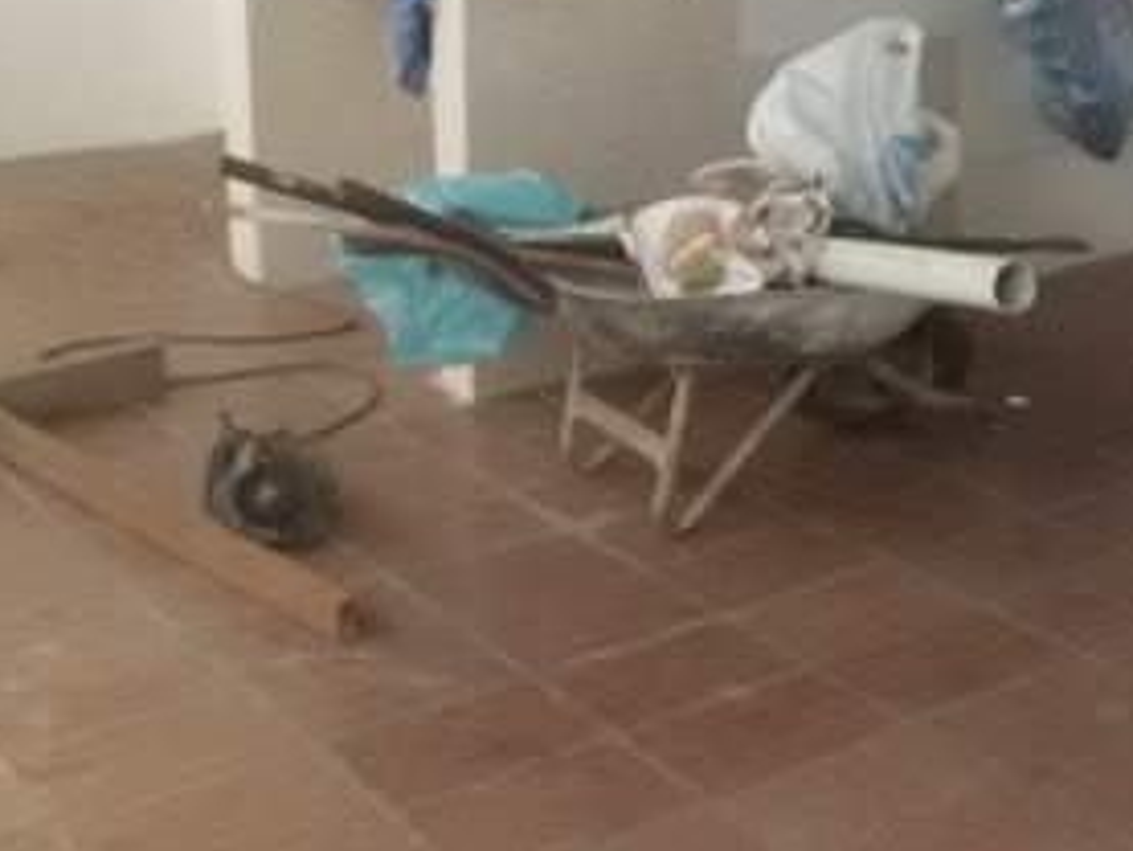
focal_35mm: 60
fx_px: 1965
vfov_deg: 24.1
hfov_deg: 30.7
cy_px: 200
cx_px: 1031
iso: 400
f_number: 2.8
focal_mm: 4.7
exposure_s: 1/100
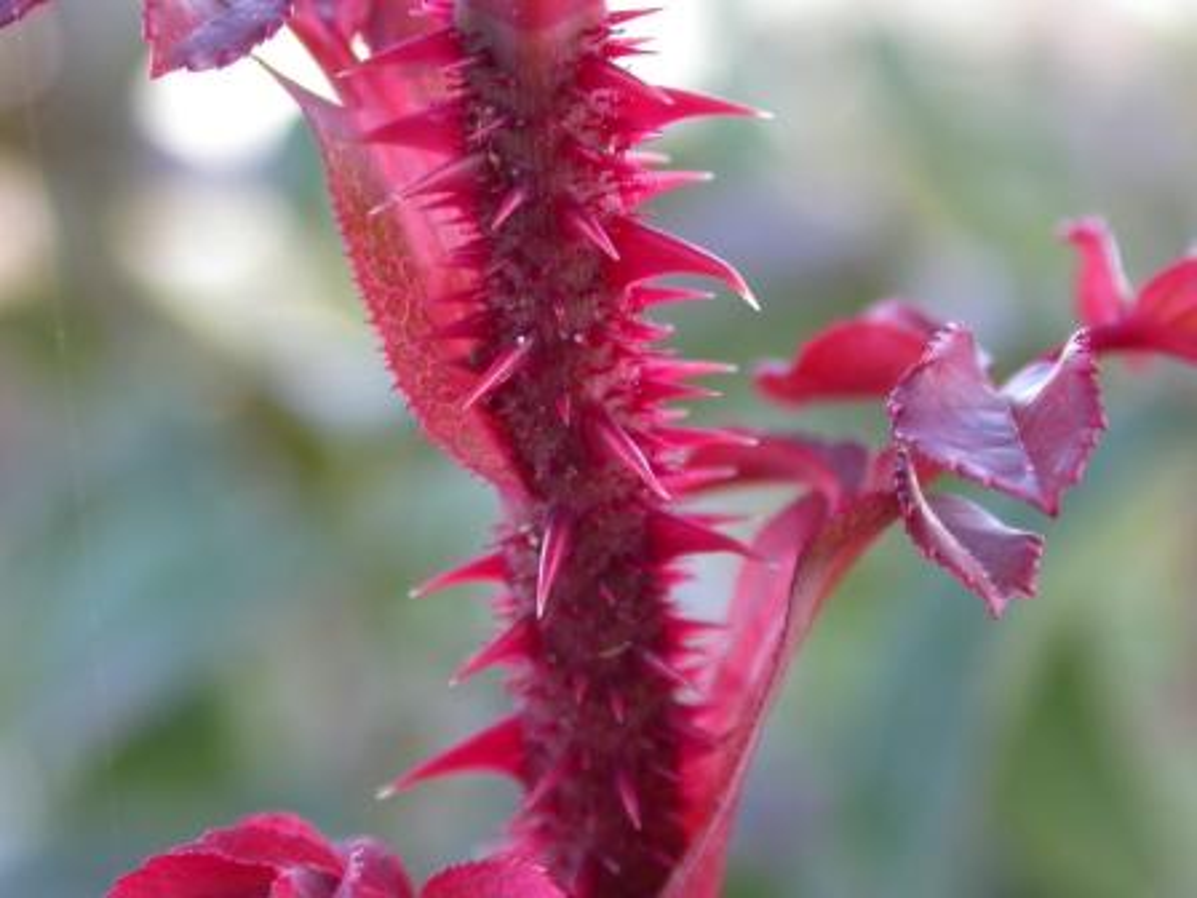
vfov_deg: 12.0
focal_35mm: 124
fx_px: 4288
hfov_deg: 15.9
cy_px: 449
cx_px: 598
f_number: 4.4
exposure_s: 1/24.1
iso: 100
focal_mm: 25.7
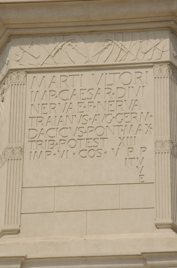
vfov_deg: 8.1
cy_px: 134
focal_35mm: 255
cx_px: 88
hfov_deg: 5.4
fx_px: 1887
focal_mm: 170
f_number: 22
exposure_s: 1/2000
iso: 2000
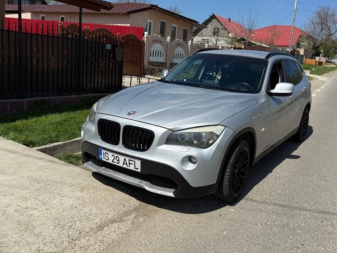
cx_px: 200
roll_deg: -6.4
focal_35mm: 31
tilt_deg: -9.2
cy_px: 116
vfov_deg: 45.4
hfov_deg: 57.9
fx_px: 302
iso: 80
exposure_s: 1/6711
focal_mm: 6.76
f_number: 1.78
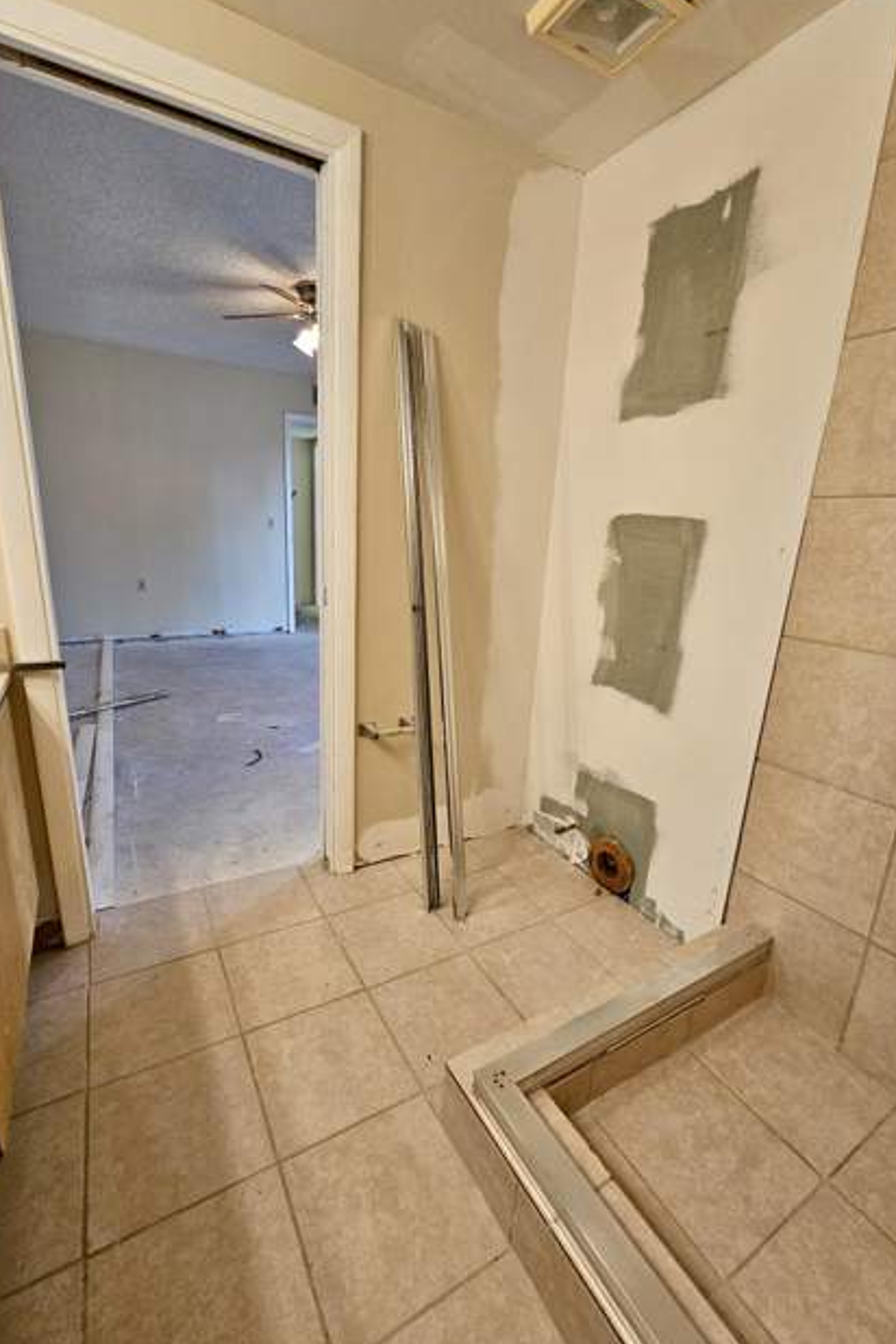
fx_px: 523
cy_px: 670
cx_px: 433
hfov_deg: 81.2
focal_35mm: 14
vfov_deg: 104.3
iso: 320
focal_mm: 2.2
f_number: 2.2
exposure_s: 1/60
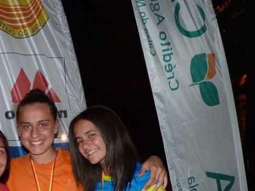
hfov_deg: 33.3
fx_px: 420
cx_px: 72
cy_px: 197
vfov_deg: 24.3
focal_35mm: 57
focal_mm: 4.8
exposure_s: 1/30
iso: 400
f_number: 2.8
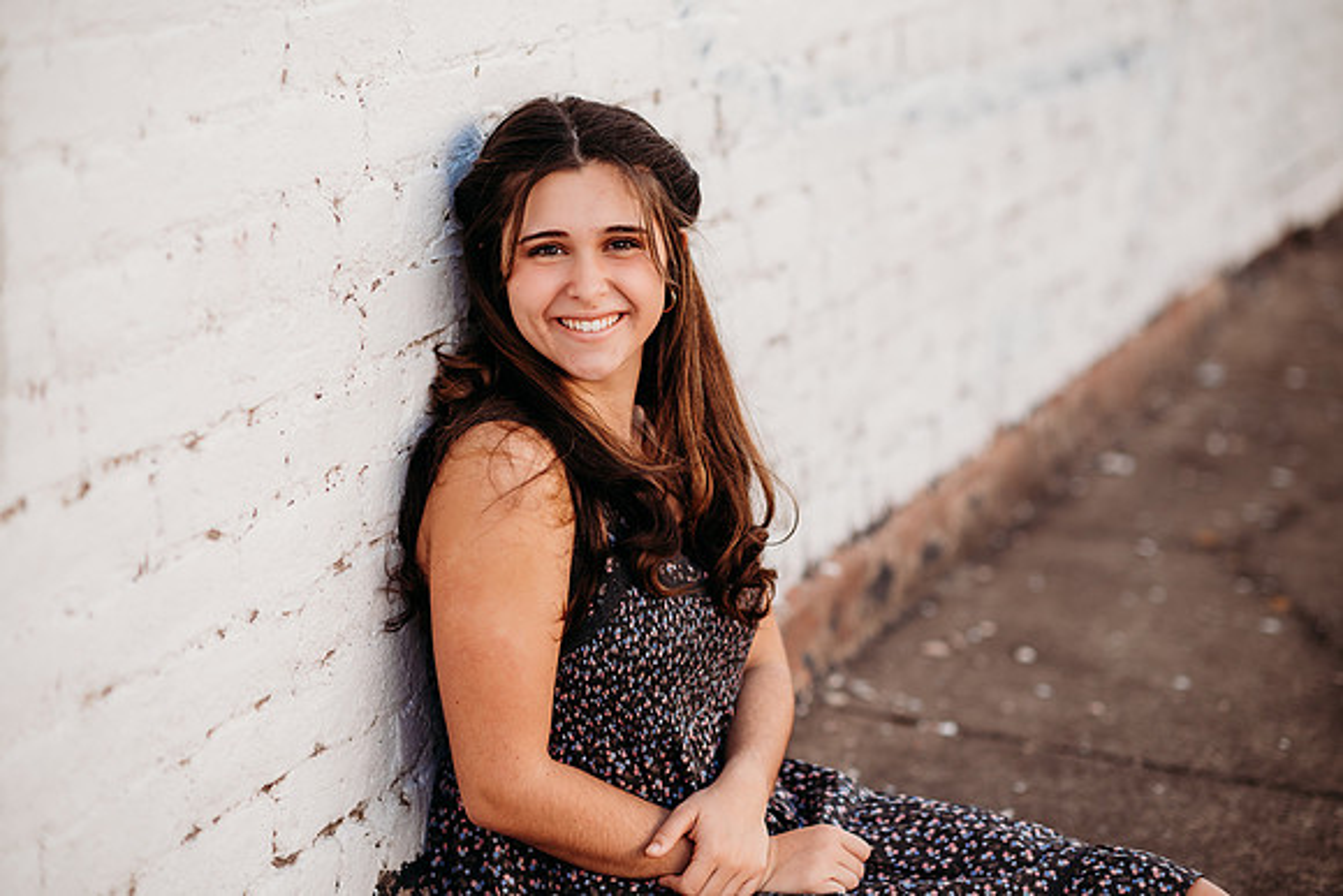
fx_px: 3172
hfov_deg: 23.9
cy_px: 448
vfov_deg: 16.1
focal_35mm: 85
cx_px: 672
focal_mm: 85
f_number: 2.2
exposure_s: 1/800
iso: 100
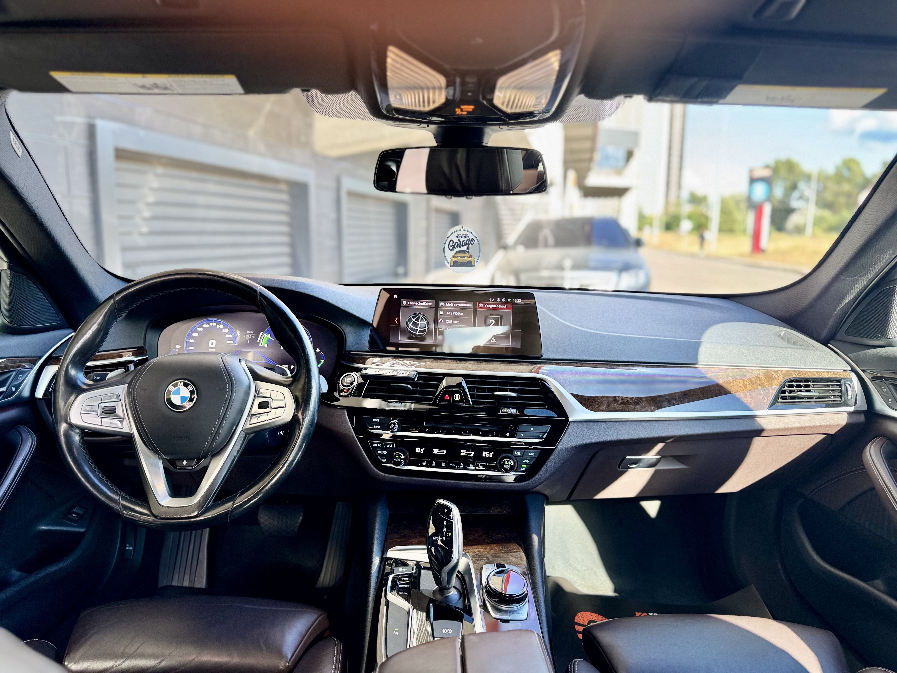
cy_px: 336
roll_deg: +0.5
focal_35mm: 24
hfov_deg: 71.6
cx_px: 448
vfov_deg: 56.8
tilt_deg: -8.5
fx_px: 622
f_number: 1.78
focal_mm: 6.76
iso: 64
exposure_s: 1/81
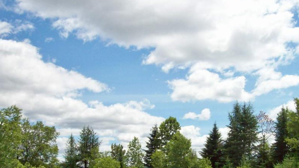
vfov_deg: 23.3
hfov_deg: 40.3
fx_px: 404
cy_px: 122
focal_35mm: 51
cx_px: 186
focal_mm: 6
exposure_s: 1/984
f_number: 4.8
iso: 80
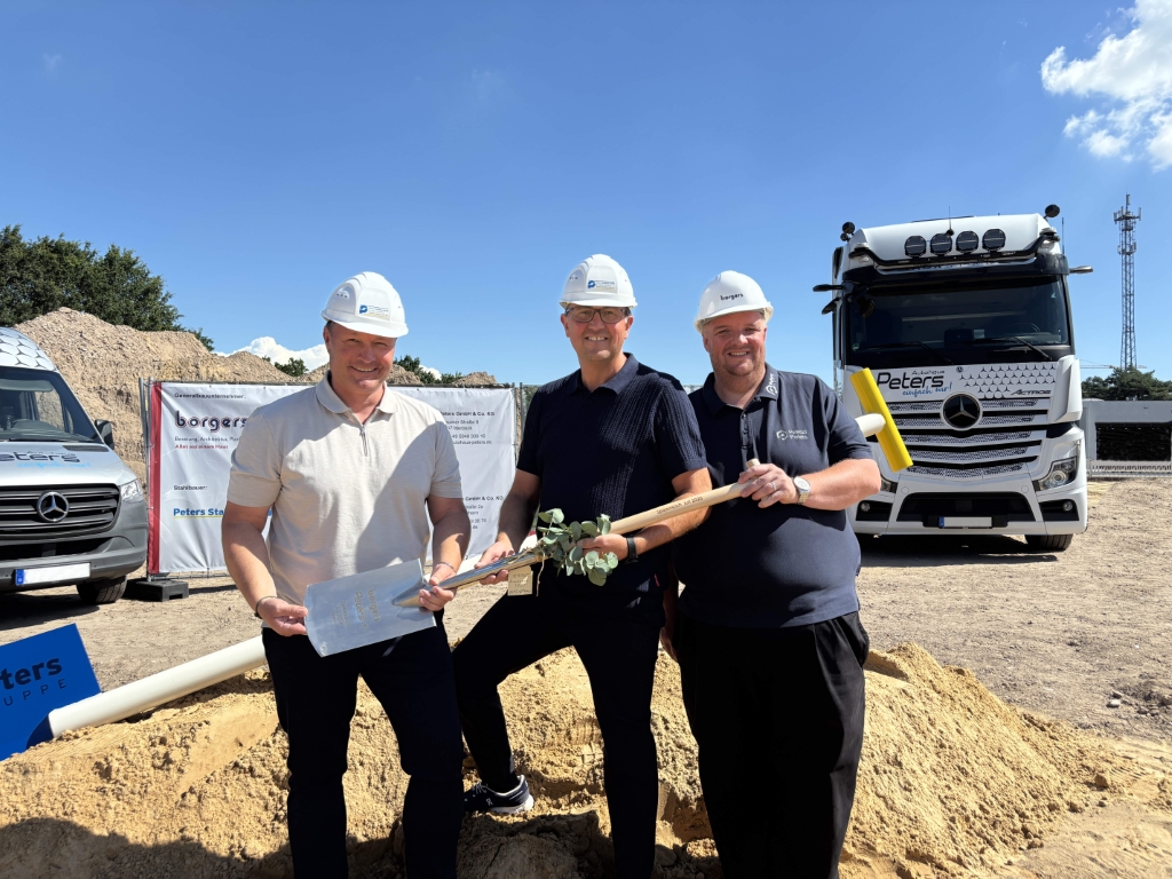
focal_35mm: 26
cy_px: 440
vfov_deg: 53.1
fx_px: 880
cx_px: 586
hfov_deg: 67.3
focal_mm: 6
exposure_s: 1/3311
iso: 50
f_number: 1.6
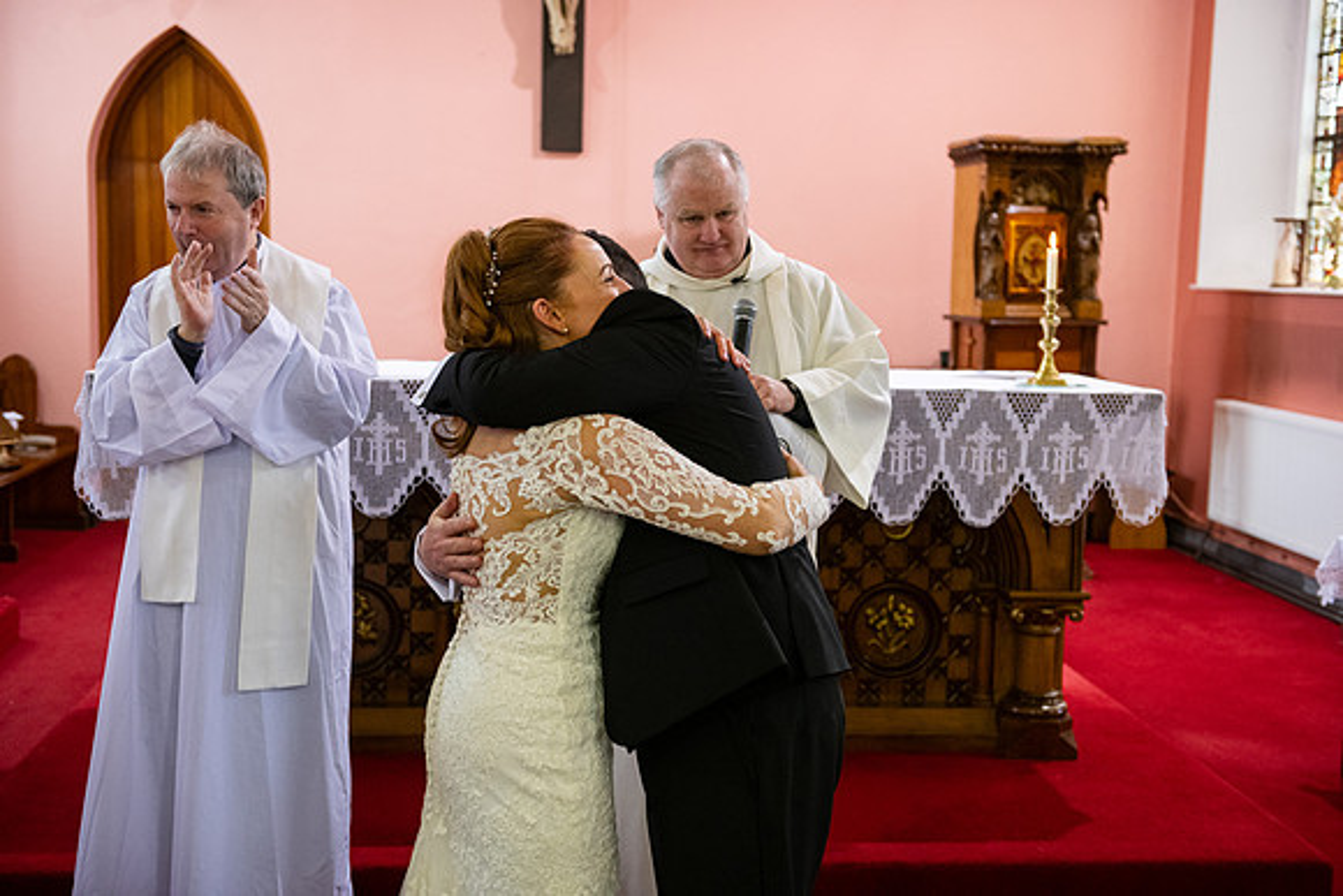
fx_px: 1642
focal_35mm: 44
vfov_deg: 30.5
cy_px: 448
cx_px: 672
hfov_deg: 44.5
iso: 1250
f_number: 3.5
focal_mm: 44
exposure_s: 1/160
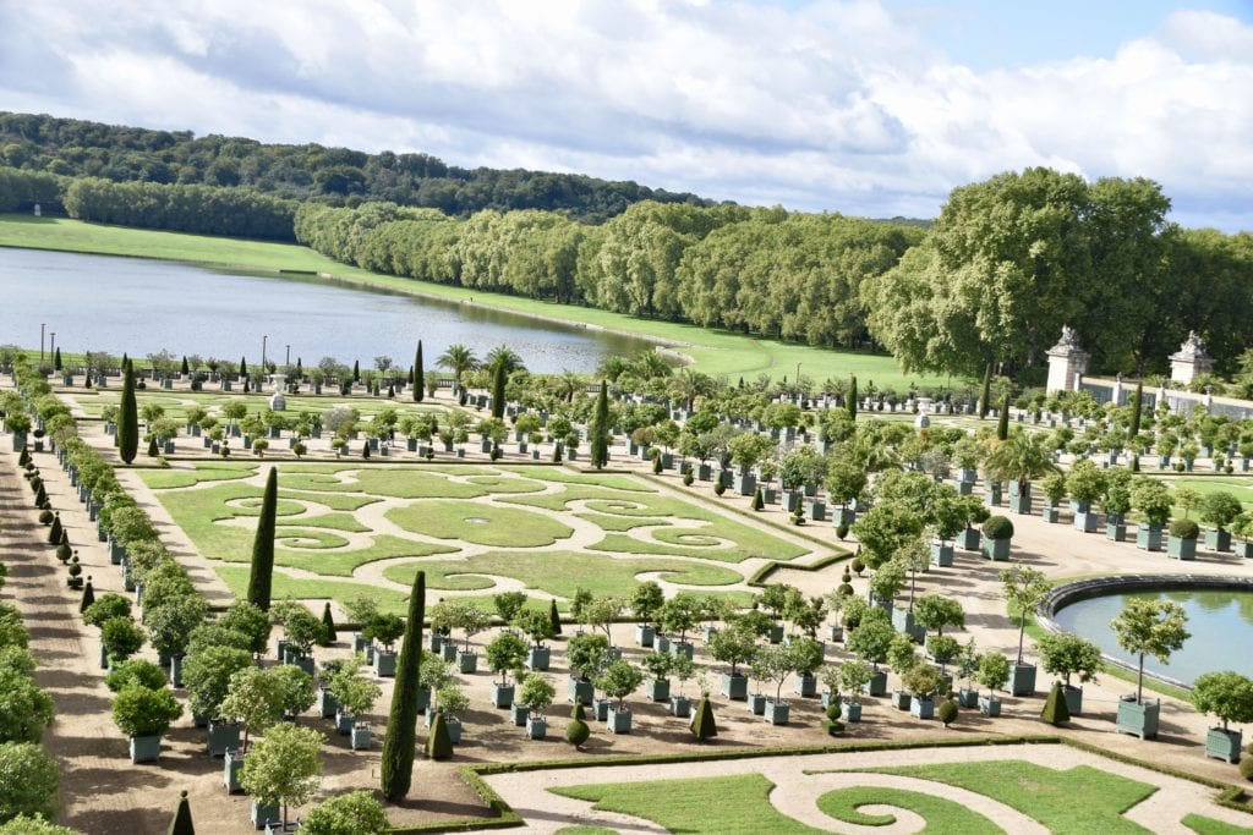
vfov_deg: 28.1
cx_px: 626
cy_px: 418
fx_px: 1671
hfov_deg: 41.1
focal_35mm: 48
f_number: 8
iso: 200
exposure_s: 1/250
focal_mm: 32
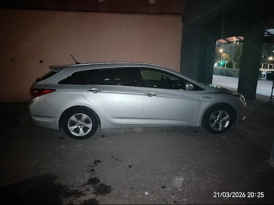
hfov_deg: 71.6
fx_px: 190
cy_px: 102
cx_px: 137
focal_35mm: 24
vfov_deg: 56.8
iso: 11281
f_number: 1.75
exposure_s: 1/14.3
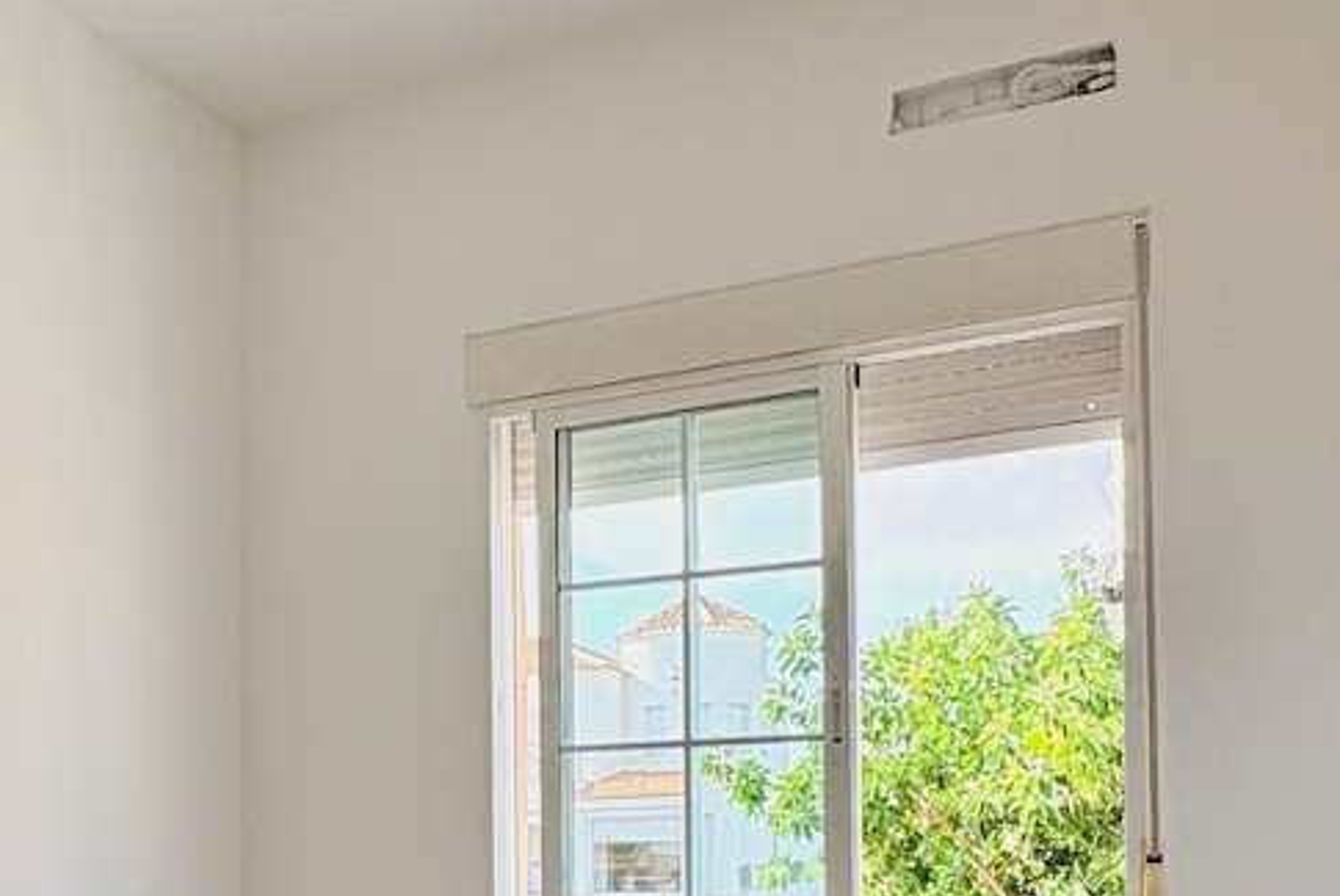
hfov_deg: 42.6
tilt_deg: +0.5
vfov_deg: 28.2
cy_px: 886
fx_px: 1676
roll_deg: +0.9
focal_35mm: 45
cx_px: 390
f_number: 2.2
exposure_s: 1/295
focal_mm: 2.22
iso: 64
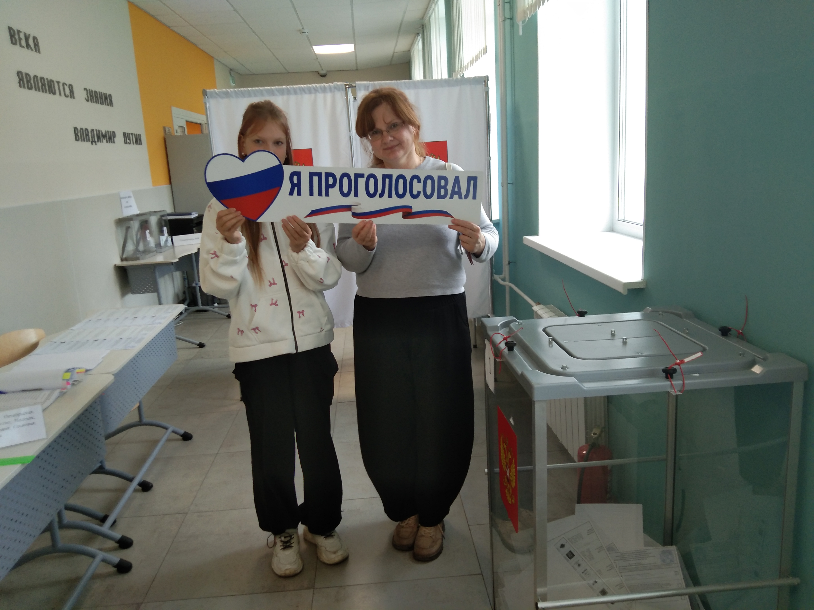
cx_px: 407
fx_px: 705
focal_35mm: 30
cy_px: 305
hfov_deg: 60.0
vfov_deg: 46.8
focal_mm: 3.65
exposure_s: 1/50
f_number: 2.2
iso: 180
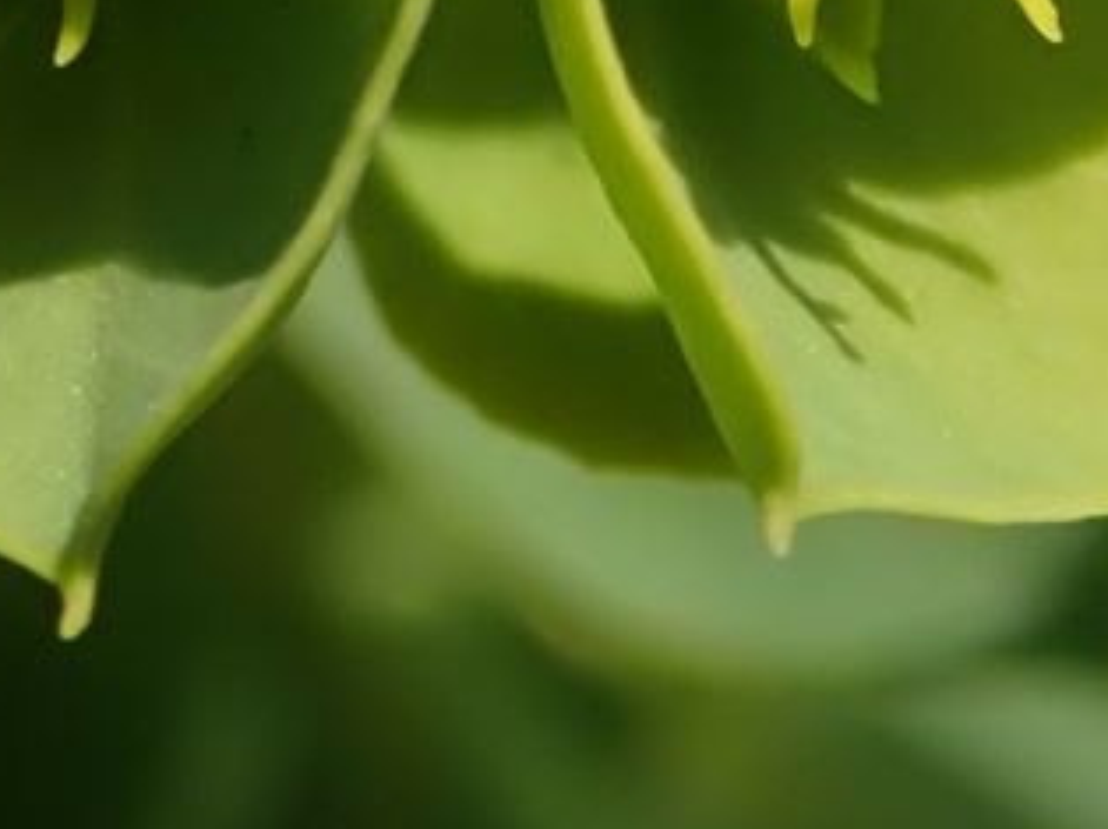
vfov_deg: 5.4
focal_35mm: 255
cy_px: -1743
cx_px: -755
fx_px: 8156
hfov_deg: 7.6
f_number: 4
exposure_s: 1/1000
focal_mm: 7.34
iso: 100
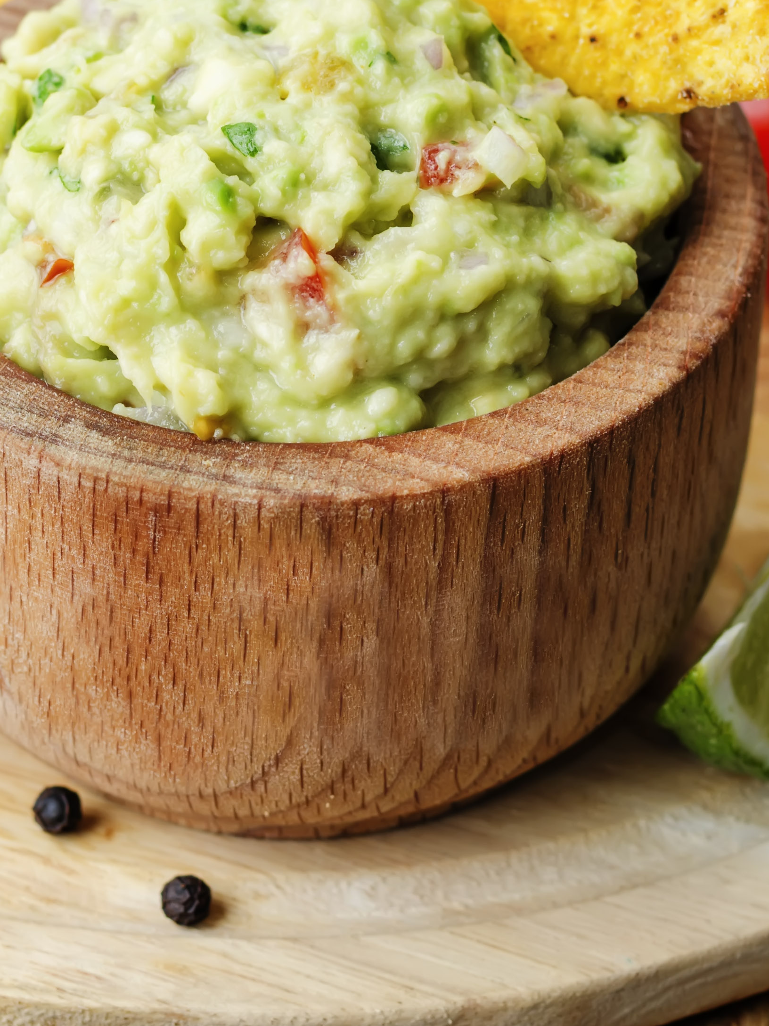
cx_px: 151
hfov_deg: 9.1
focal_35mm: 163
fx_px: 4828
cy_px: 337
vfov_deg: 12.1
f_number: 5
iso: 100
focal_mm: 50
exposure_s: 1/25
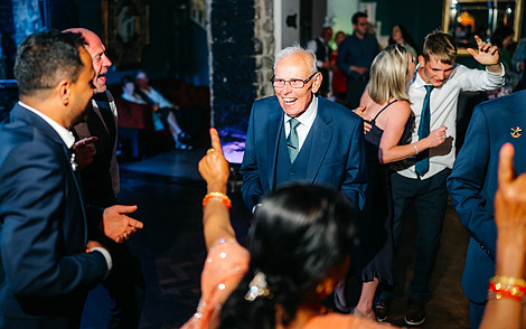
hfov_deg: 45.1
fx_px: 631
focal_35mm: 44
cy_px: 156
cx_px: 226
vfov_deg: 29.2
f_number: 1.6
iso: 400
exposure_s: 1/200
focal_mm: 35
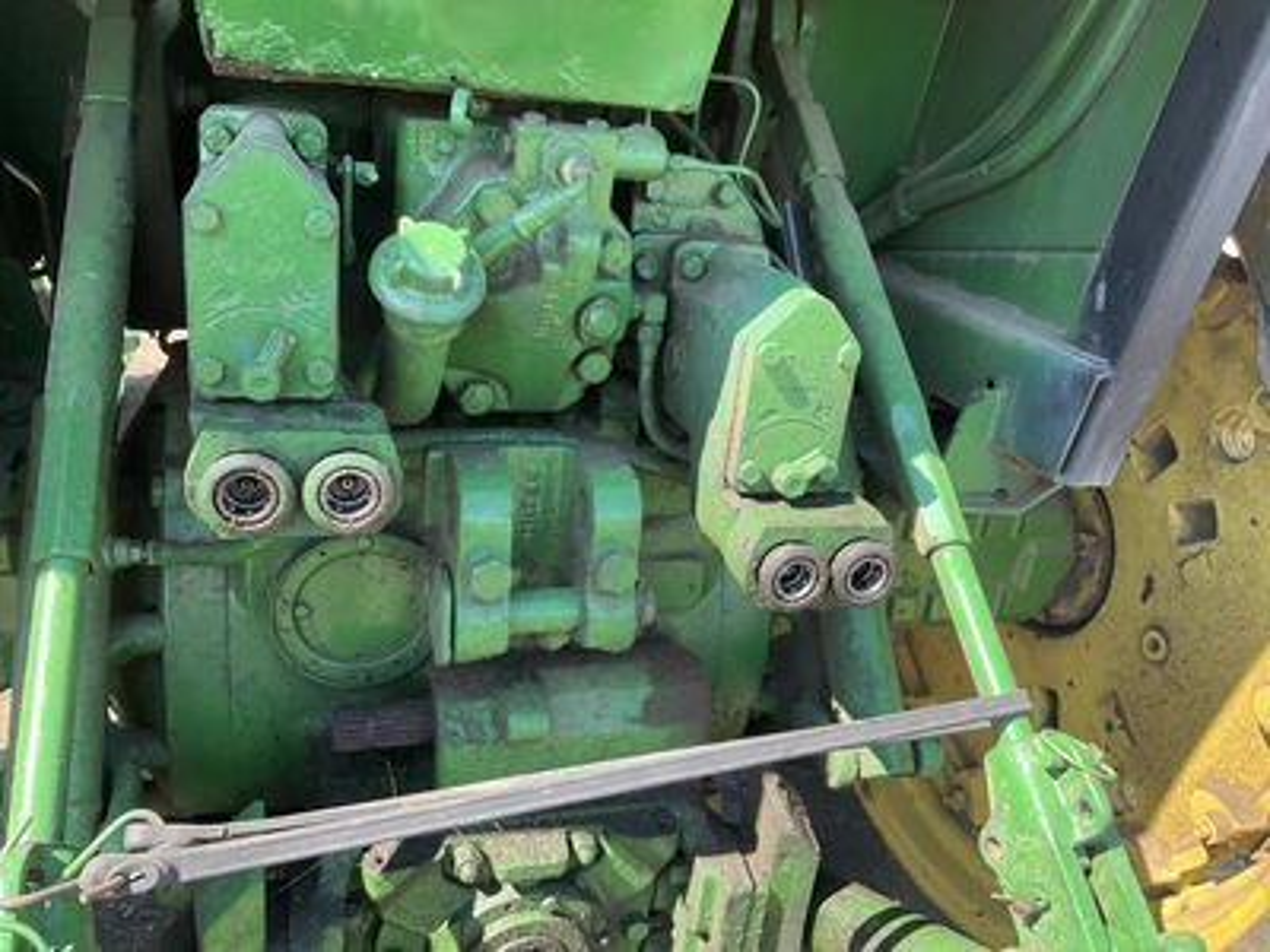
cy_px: 476
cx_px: 635
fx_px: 1064
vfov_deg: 48.2
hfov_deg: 61.7
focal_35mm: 29
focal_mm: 3
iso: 25
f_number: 1.8
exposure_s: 1/185
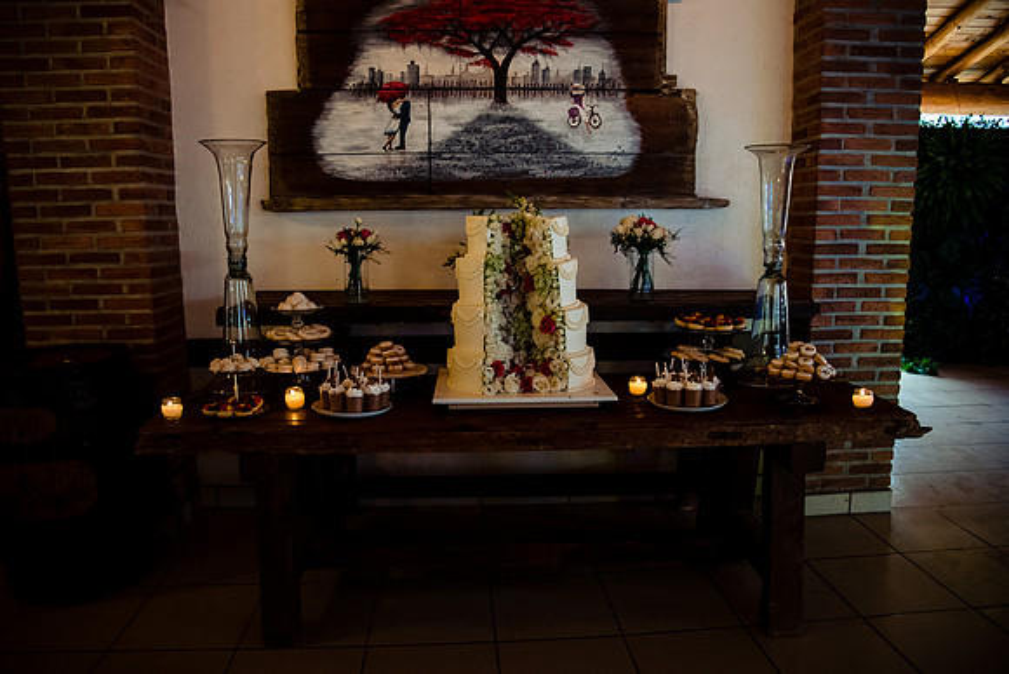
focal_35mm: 25
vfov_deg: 51.7
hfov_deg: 72.0
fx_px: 694
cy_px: 337
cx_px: 504
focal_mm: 24
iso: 3200
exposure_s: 1/160
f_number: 4
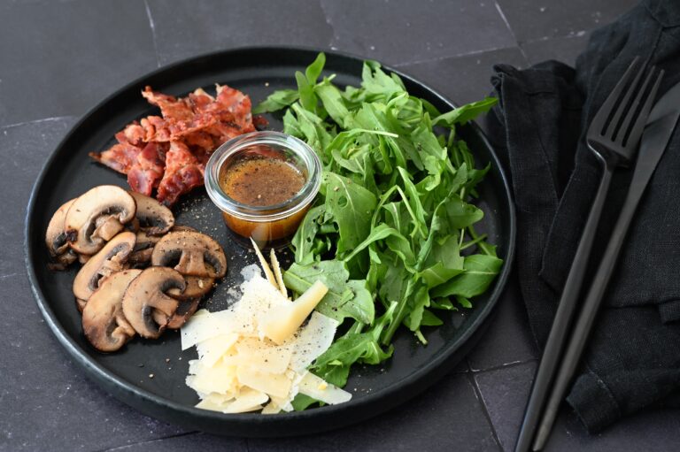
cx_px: 340
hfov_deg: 39.6
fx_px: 944
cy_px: 226
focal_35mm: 50
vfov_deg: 27.0
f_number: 9
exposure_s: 1/4
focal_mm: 50
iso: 100
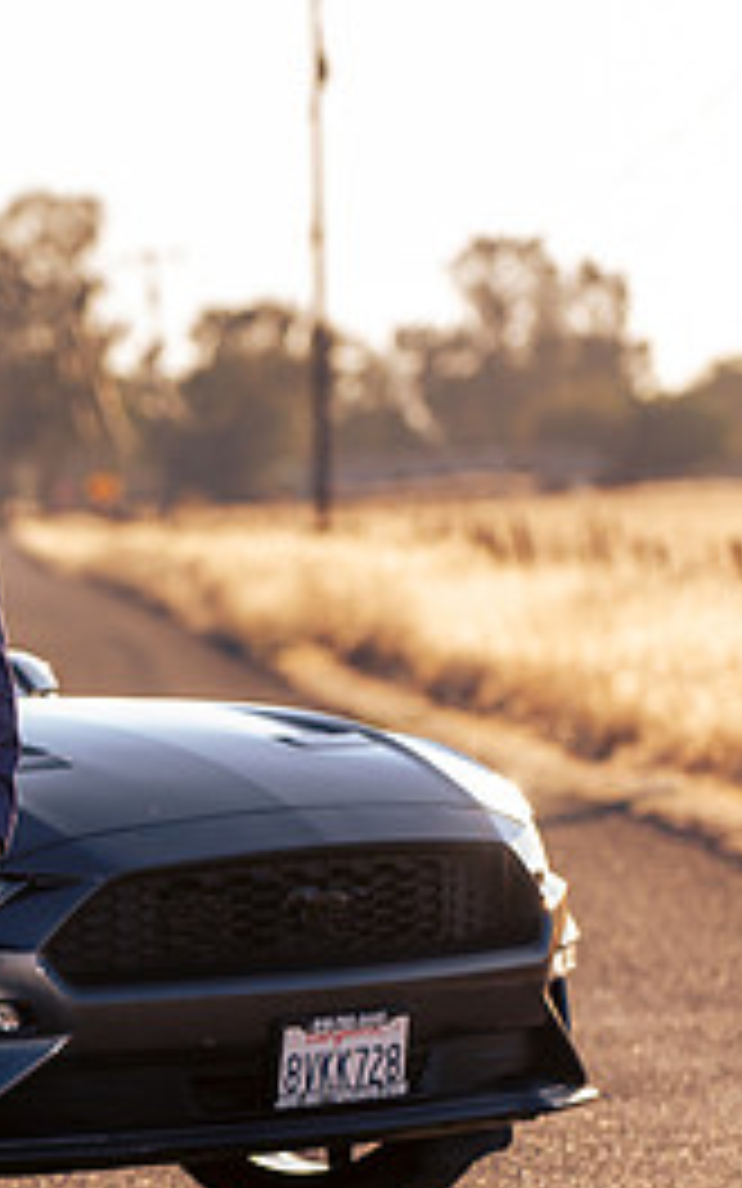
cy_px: 821
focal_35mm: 314
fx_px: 10159
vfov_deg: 6.7
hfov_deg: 4.2
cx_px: -315
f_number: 4
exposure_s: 1/250
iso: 31
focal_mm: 140
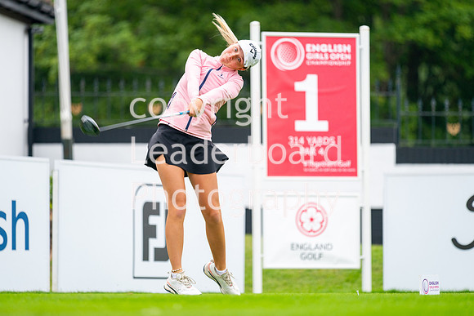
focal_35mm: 300
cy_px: 158
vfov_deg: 4.6
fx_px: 3951
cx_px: 237
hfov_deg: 6.9
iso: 400
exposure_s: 1/800
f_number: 4
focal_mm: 300
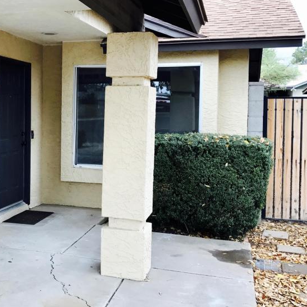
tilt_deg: -2.9
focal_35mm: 46
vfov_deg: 36.7
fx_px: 462
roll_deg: -1.2
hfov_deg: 35.7
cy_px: 129
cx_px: 64
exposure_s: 1/120
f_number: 1.8
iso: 25
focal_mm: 3.99
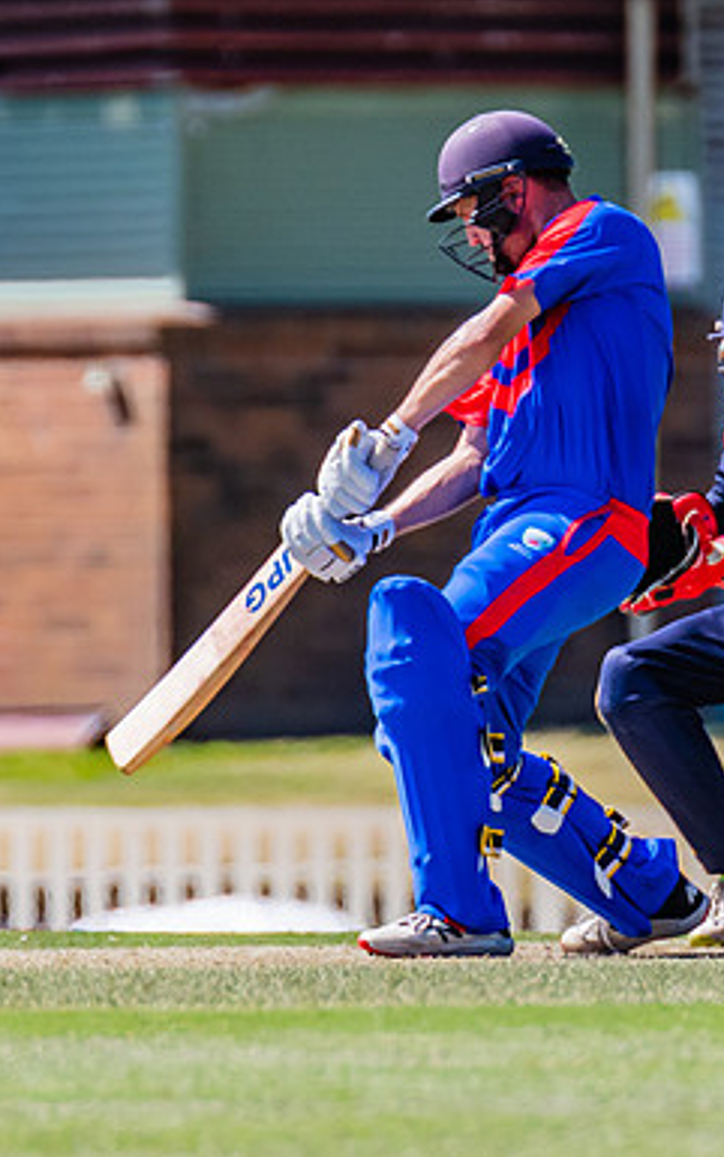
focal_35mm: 1524
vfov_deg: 1.4
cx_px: 612
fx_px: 48059
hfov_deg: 0.9
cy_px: 281
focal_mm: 600
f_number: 7.1
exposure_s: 1/2000
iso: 640
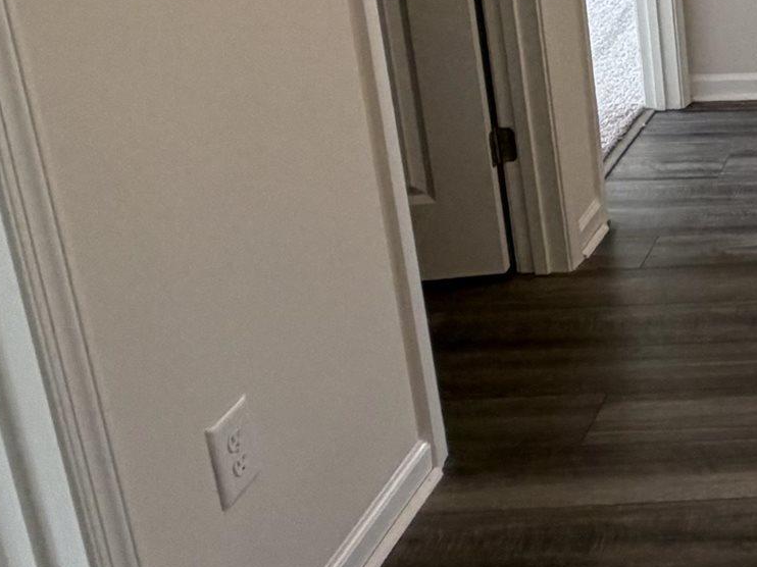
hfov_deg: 25.5
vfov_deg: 24.0
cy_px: -15
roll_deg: +0.1
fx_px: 1268
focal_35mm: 58
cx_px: 1118
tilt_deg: -15.1
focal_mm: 2.22
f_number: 2.2
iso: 200
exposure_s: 1/120
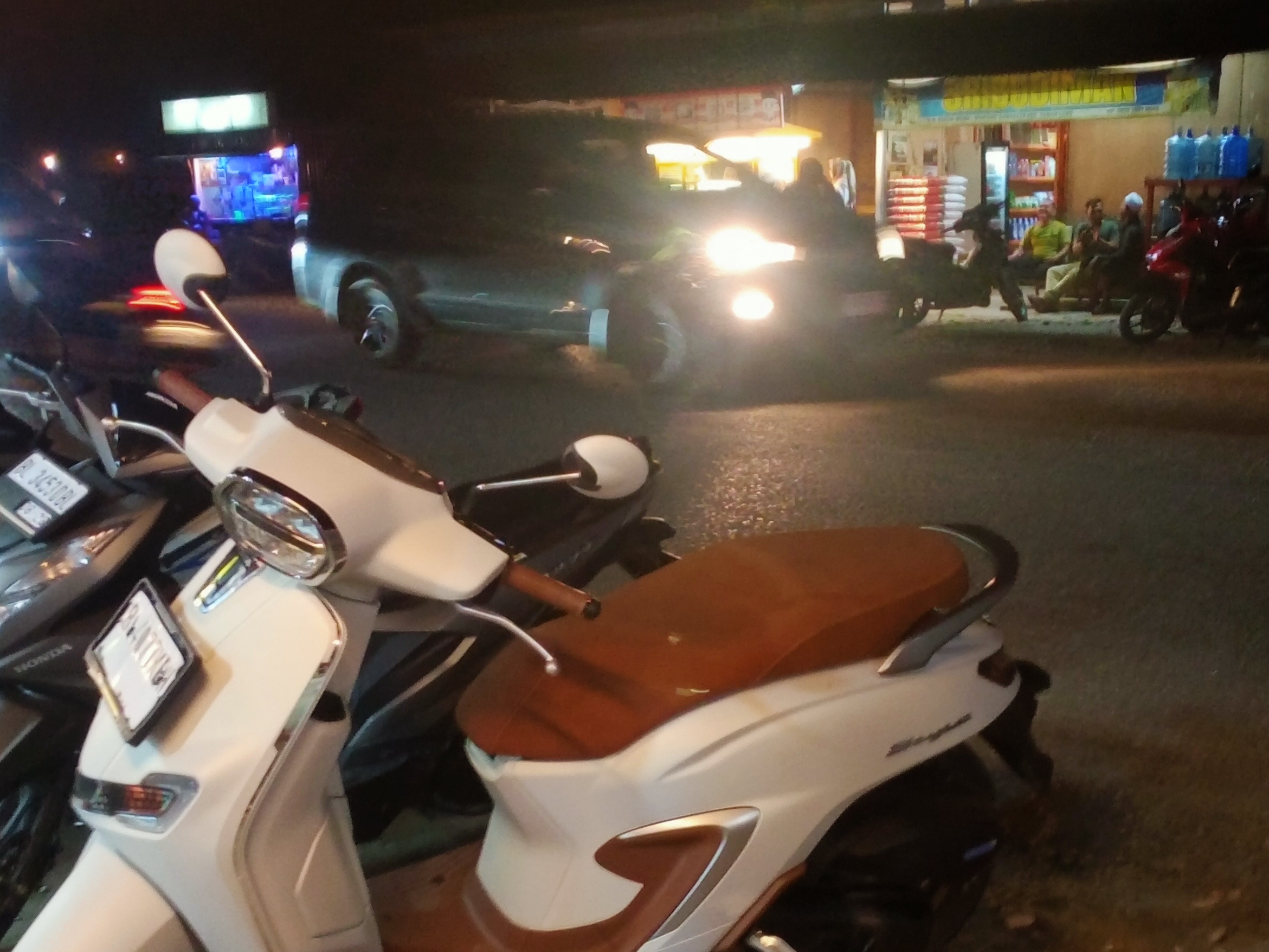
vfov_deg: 29.5
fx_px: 1796
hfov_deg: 38.9
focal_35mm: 49
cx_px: 707
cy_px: 613
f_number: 1.8
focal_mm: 4.05
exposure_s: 1/25
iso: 1334
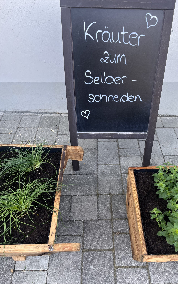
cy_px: 140
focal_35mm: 28
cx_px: 106
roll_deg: -0.1
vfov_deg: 66.5
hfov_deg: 44.3
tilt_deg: -43.7
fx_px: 217
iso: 32
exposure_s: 1/140
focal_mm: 5.1
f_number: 1.6
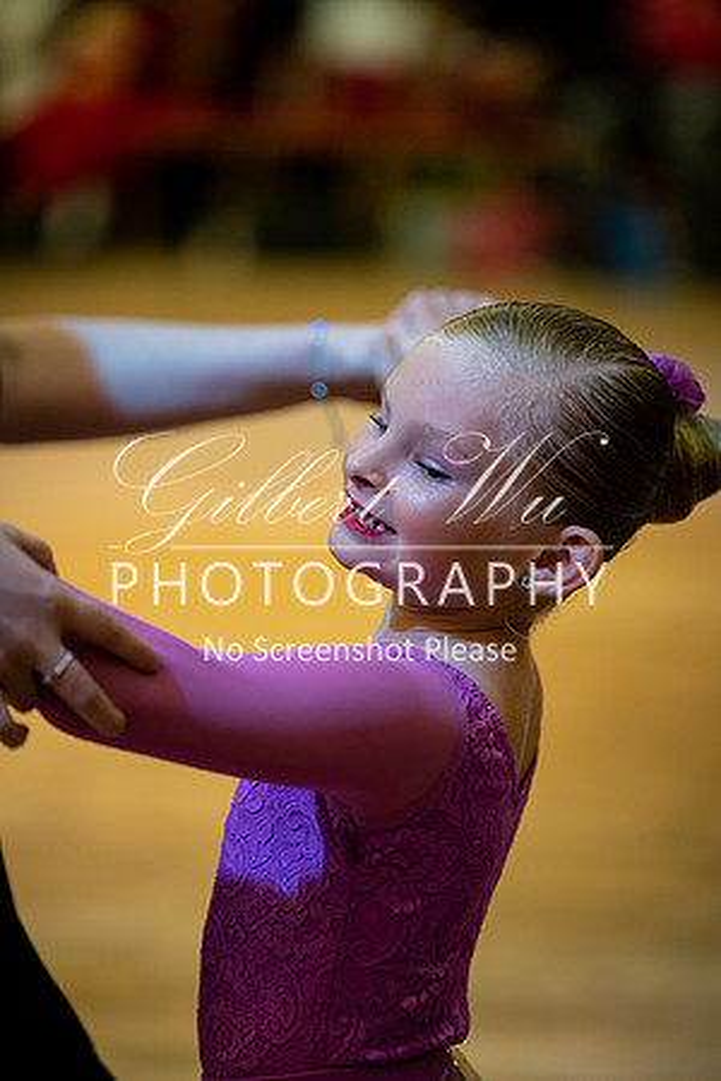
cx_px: 360
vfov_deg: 12.7
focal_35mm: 162
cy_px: 540
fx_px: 4866
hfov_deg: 8.5
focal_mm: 162
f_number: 2.8
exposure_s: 1/320
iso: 5000
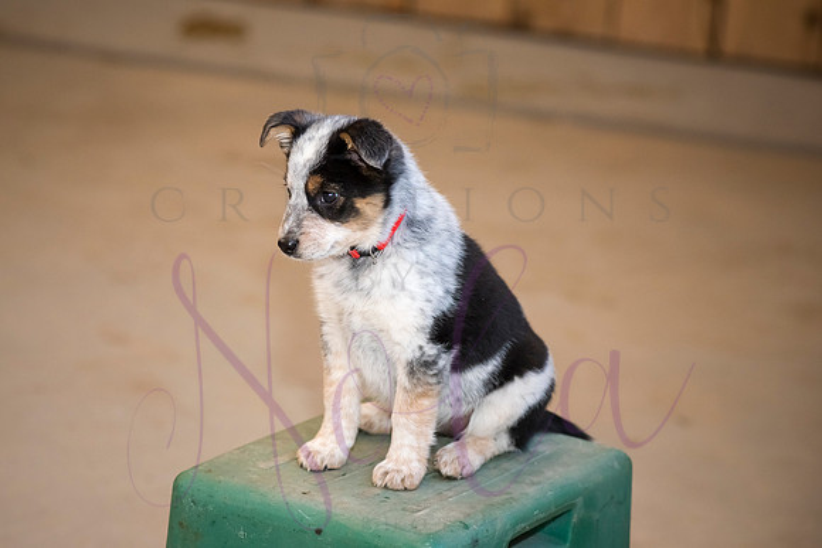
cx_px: 371
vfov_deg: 11.2
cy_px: 255
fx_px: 2797
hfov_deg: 16.7
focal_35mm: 122
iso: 800
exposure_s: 1/400
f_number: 4
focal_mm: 105
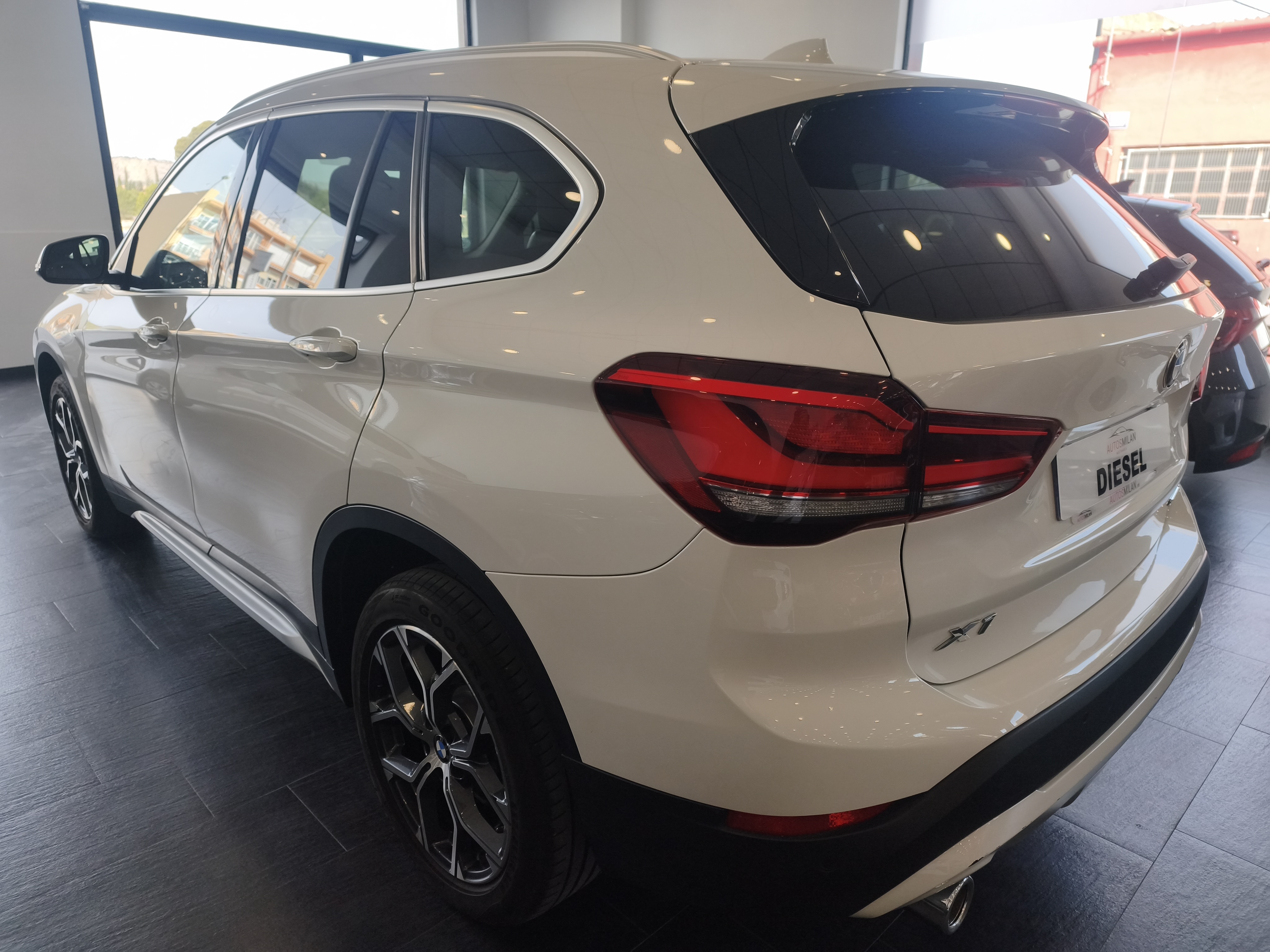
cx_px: 635
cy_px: 476
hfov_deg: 73.9
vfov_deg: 58.9
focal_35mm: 23
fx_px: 844
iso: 50
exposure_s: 1/435
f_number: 1.62
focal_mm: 6.45
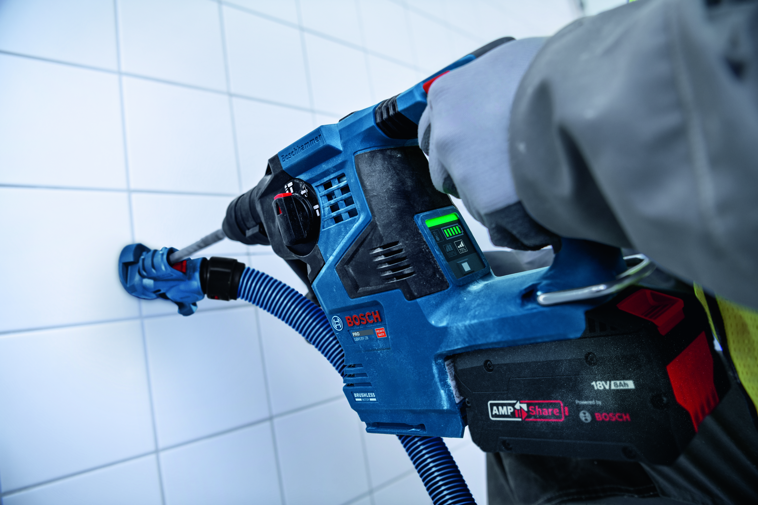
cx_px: 379
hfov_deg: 73.7
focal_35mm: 24
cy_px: 252
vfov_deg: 53.1
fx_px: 505
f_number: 4
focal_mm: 24
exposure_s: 1/320
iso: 500
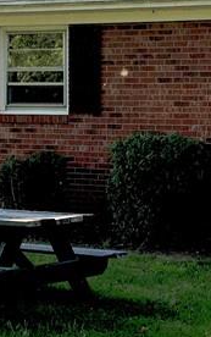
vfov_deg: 18.2
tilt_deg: -4.8
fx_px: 1047
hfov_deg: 11.5
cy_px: 222
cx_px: 113
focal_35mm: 114
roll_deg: +0.4
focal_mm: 4.15
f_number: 2.2
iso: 25
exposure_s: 1/388
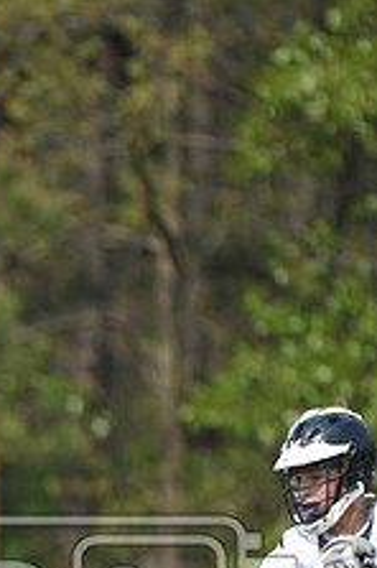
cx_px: -112
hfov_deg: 1.3
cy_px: 634
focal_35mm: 1041
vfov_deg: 2.0
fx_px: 16402
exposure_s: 1/3200
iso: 640
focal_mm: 400
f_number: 4
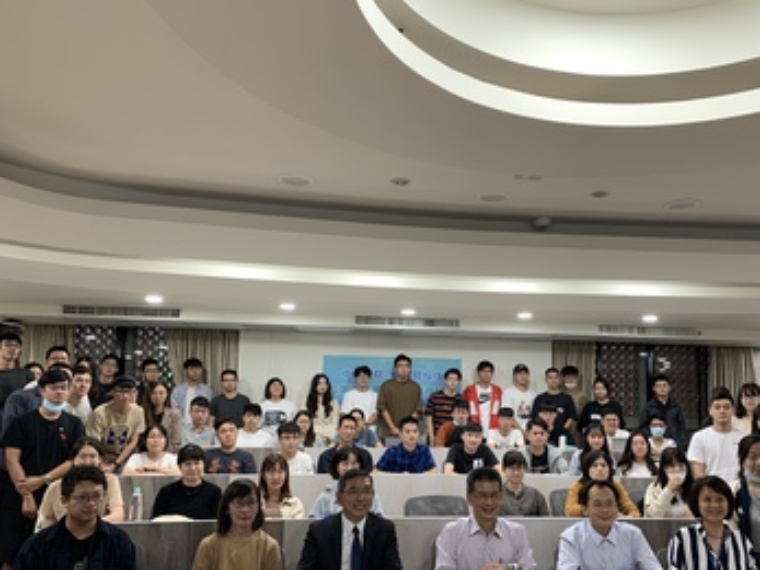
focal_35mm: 30
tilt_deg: +5.7
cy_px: 324
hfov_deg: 59.8
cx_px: 425
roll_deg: -0.3
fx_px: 658
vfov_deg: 46.6
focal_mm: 4.25
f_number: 1.8
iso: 100
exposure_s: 1/60
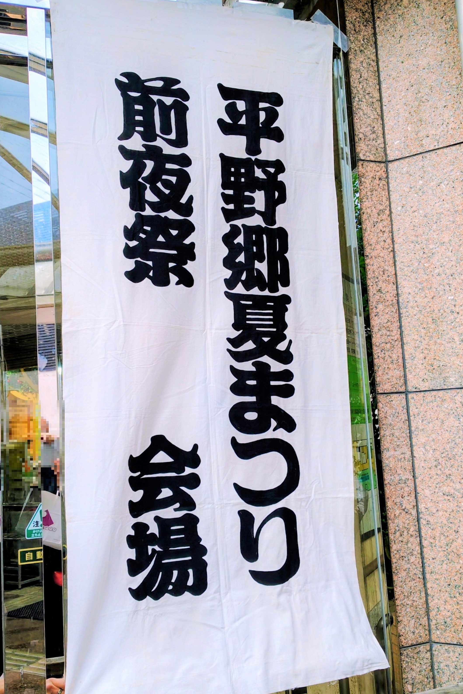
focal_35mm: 24
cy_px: 348
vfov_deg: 73.7
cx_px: 215
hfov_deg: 53.1
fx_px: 463
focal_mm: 5.56
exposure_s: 1/120
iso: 225
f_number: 1.88
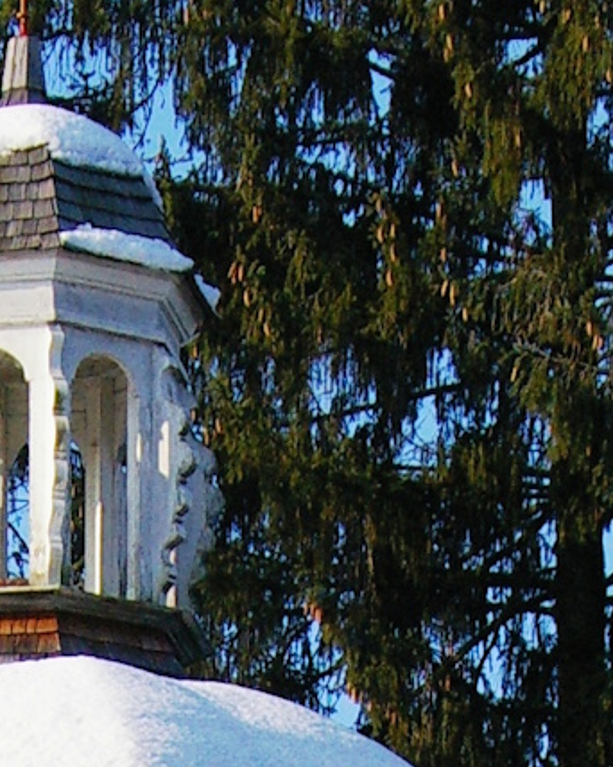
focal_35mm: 329
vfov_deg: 5.7
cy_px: 1679
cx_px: 38
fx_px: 7466
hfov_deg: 4.7
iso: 800
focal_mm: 50
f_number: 9.5
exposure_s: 1/1500
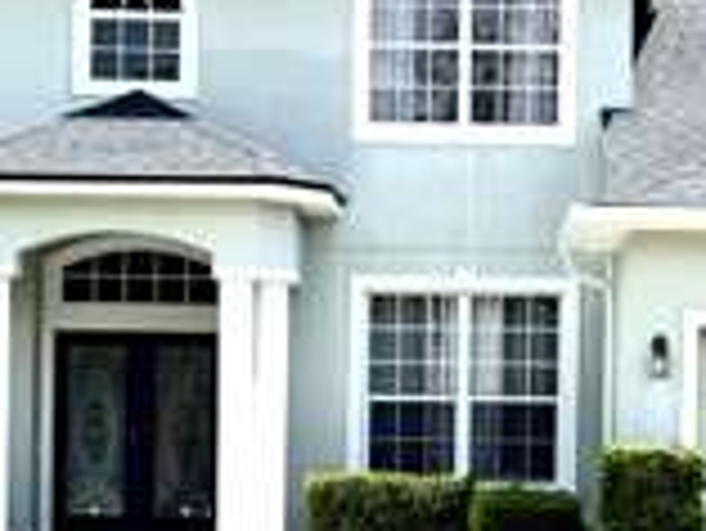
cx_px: 504
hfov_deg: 13.4
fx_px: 3000
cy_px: 428
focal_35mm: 147
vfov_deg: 10.1
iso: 64
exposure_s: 1/6024
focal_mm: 6.76
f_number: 1.78
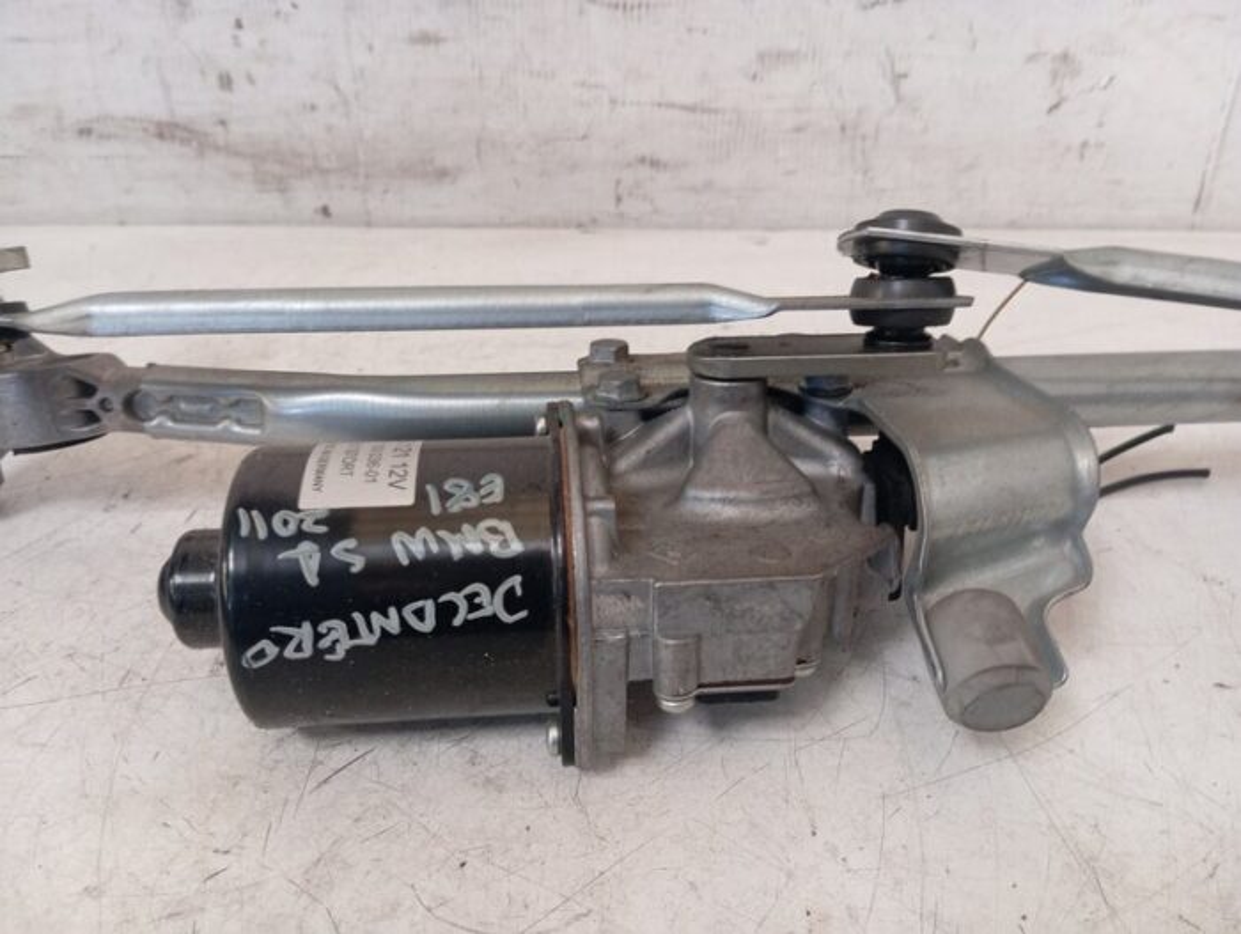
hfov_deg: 63.4
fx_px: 1005
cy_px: 467
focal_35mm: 28
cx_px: 620
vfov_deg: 49.9
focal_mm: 4.22
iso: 266
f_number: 1.8
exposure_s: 1/33.3
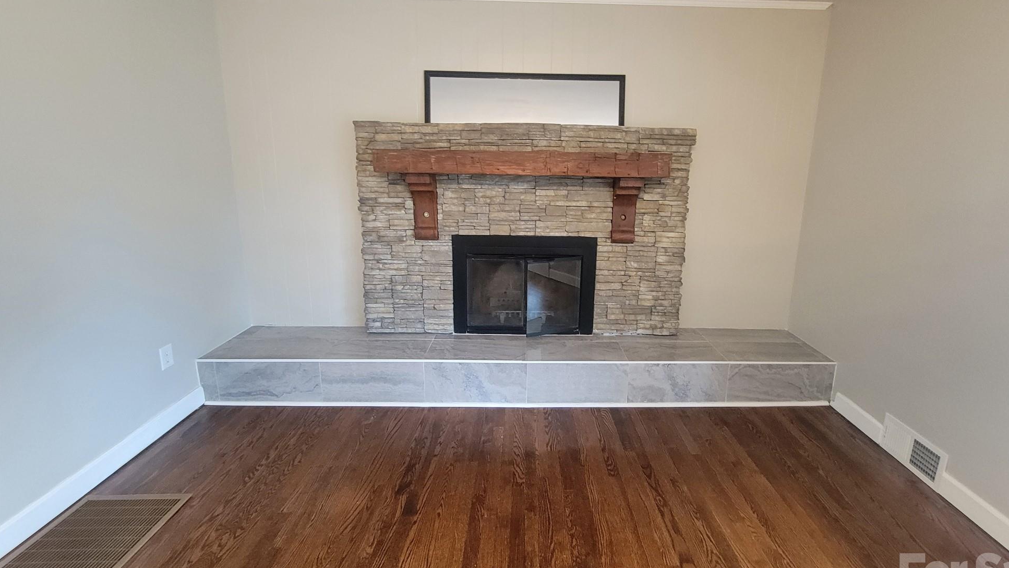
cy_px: 255
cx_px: 532
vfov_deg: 70.3
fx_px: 401
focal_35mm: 15
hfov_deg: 102.9
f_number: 2.2
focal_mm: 2.2
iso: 640
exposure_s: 1/30
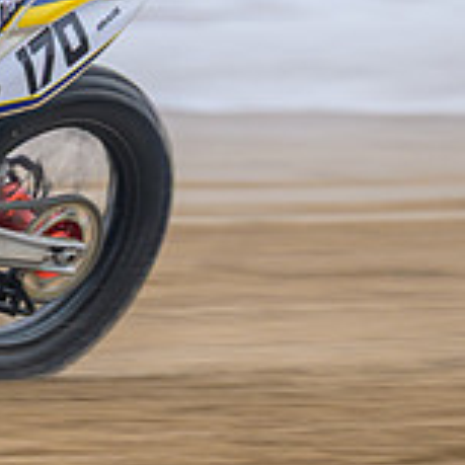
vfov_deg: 2.3
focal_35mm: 772
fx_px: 11733
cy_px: -24
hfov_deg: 2.3
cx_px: -343
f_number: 4
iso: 72
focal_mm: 160
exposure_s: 1/160
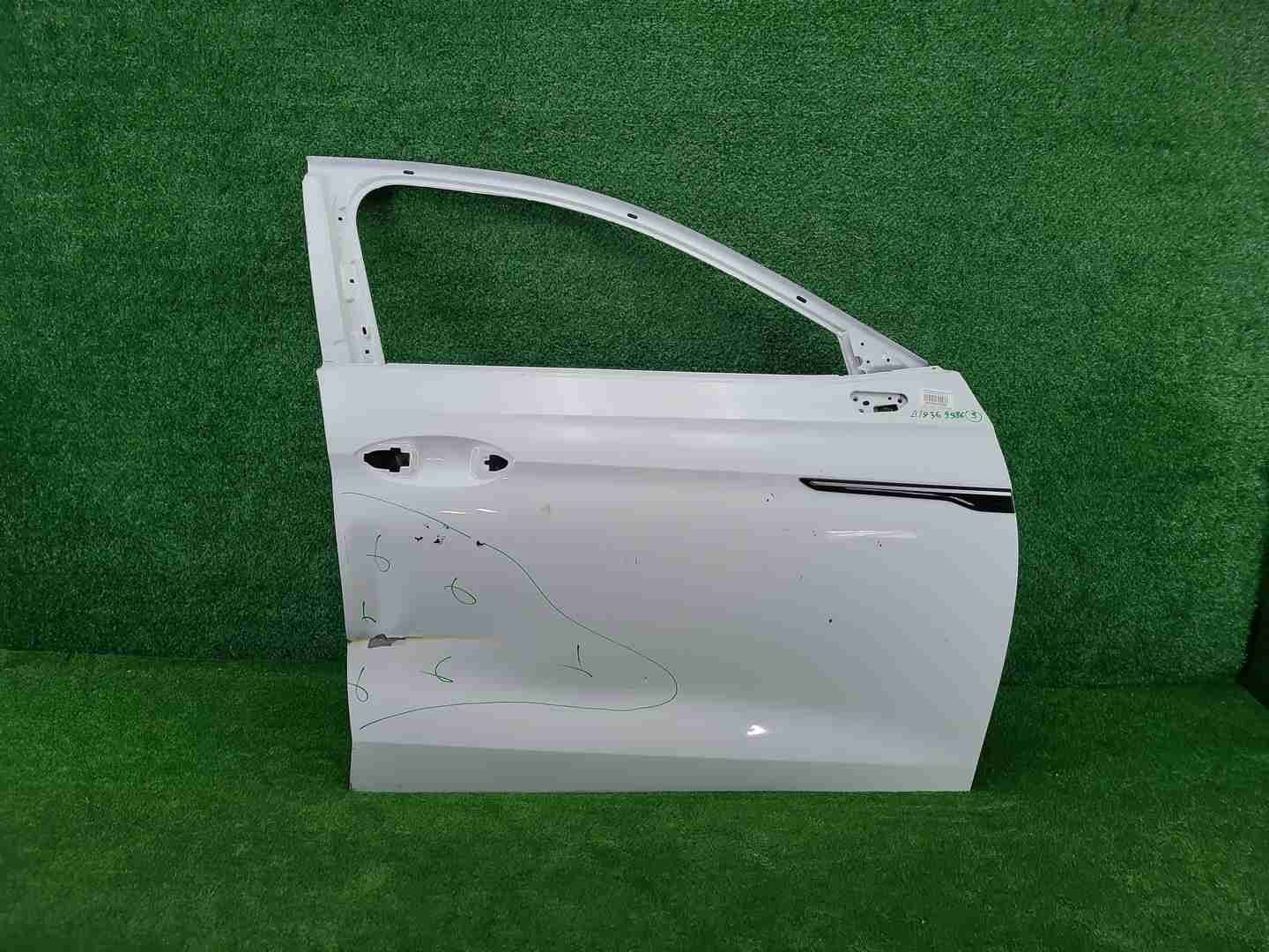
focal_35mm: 26
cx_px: 634
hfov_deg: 67.3
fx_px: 953
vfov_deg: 53.1
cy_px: 476
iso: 81
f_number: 1.8
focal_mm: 5.4
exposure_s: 1/100
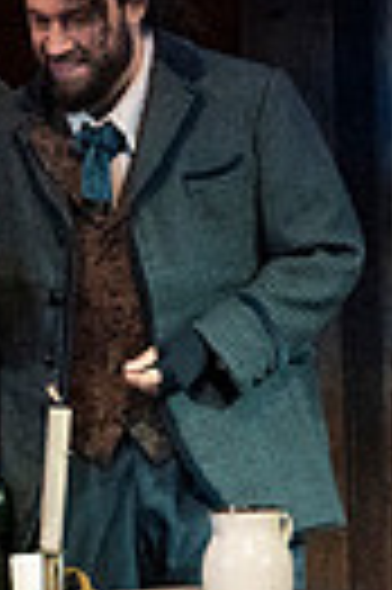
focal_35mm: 878
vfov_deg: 2.4
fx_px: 14378
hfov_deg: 1.6
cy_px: 453
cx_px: -275
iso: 16000
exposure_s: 1/320
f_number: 11
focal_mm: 198
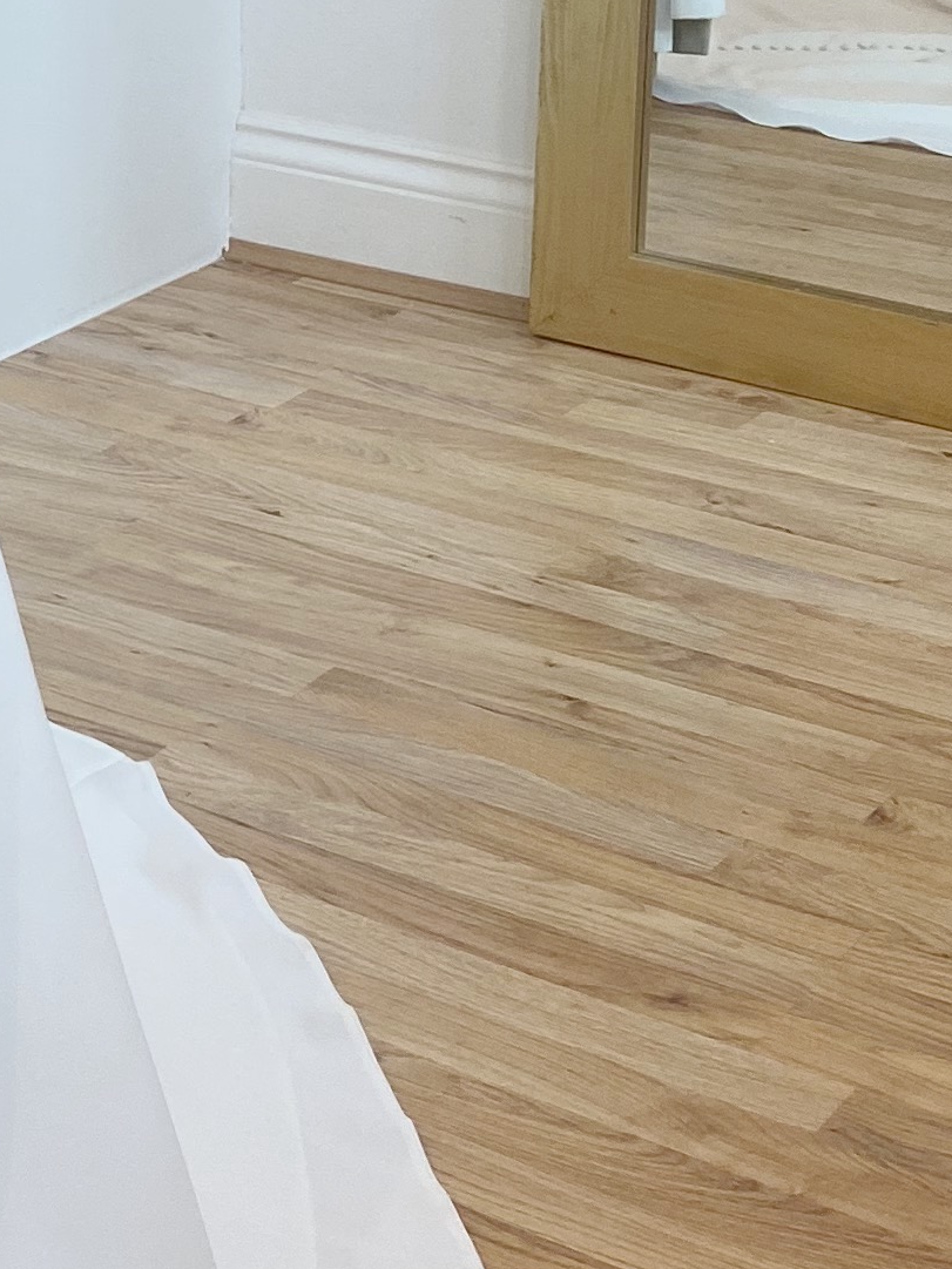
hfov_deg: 14.3
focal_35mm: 97
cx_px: -473
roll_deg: +1.6
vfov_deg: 19.1
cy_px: -255
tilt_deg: -8.6
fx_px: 3556
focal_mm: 4.25
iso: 64
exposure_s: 1/100
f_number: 1.8
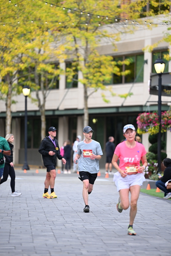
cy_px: 128
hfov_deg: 6.9
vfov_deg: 10.3
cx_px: 86
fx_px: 1424
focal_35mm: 200
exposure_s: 1/1600
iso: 1000
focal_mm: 200
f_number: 2.8
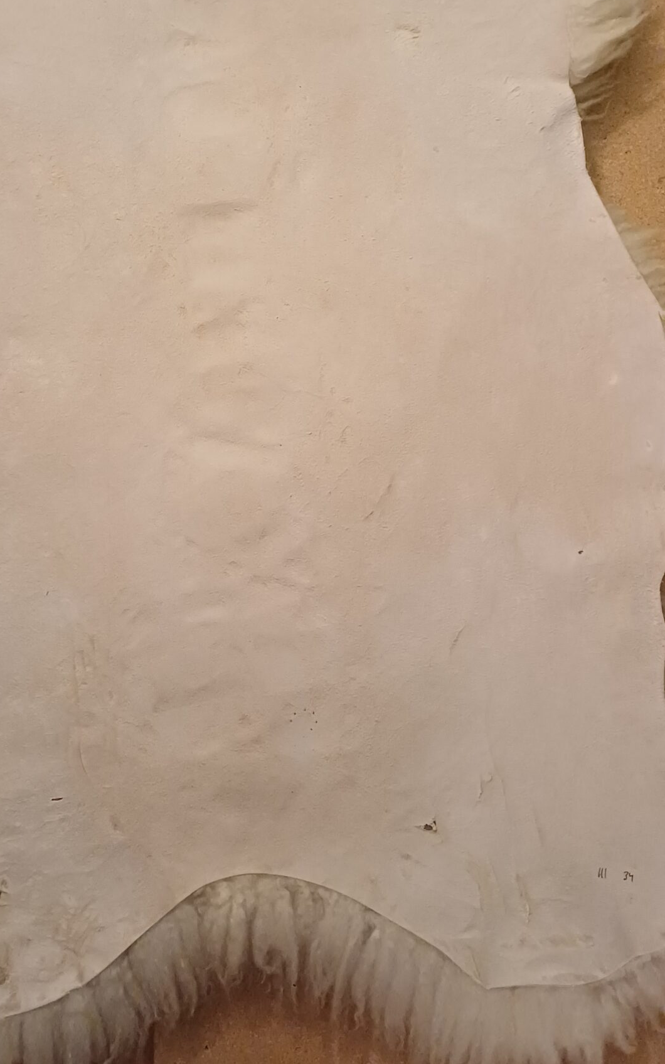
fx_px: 1160
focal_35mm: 40
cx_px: 284
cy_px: 352
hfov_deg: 31.9
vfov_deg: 48.4
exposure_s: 1/20
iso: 800
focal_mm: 4.65
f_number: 1.8
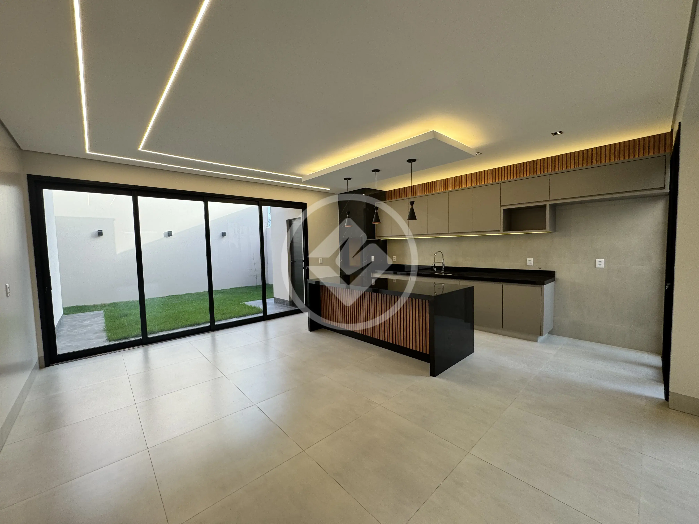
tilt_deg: -2.8
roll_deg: +0.9
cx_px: 350
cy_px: 262
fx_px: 283
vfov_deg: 85.7
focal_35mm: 14
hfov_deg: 102.1
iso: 80
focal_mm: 2.22
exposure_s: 1/120
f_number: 2.2
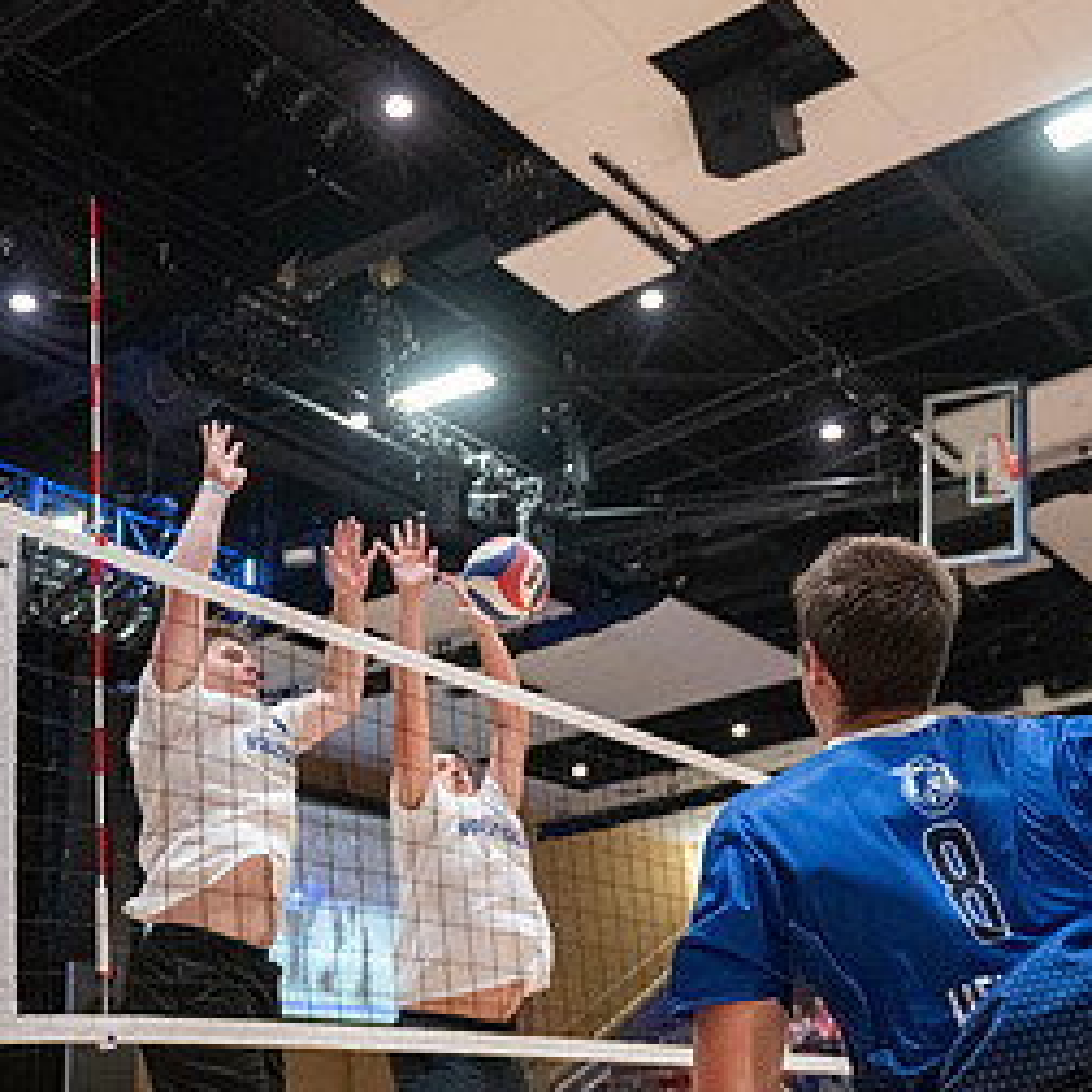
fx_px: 1677
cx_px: 698
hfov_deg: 35.8
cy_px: 648
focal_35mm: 47
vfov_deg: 35.9
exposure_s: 1/640
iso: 6400
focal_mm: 24
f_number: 2.8
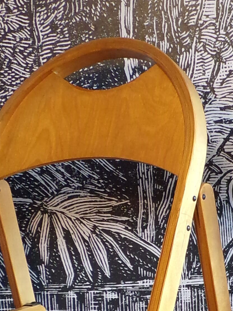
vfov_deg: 19.5
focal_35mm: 99
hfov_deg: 14.5
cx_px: 272
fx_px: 888
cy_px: 275
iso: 200
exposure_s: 1/25
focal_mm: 4.3
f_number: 3
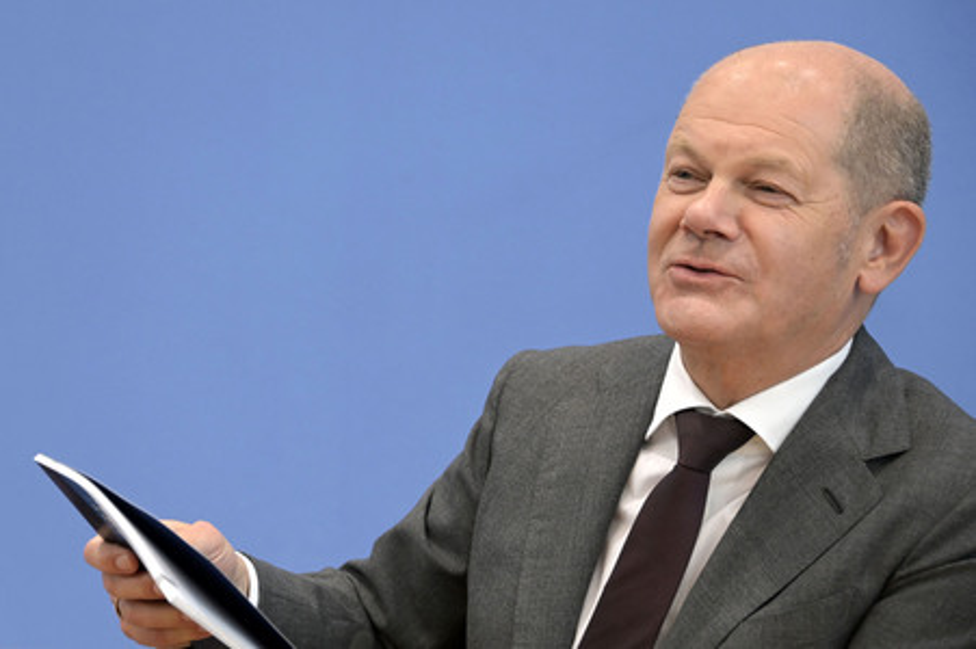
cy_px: 324
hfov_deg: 16.4
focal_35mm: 125
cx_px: 488
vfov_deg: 11.0
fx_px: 3386
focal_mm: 125
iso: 5000
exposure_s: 1/800
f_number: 5.6
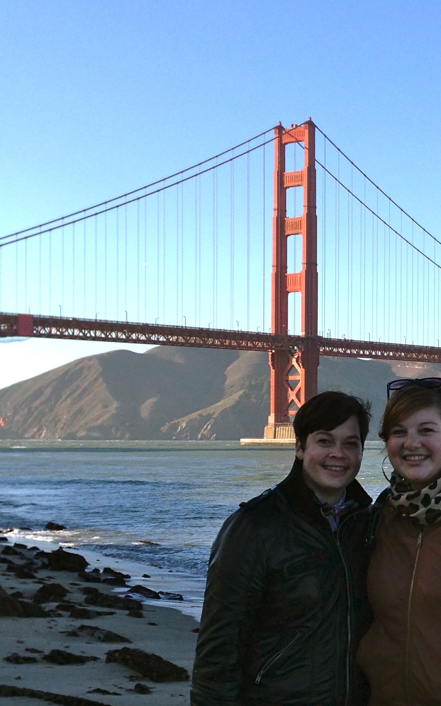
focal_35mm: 67
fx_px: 1288
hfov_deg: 18.5
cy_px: 435
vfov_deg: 30.5
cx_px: 515
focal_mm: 4.12
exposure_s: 1/664
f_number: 2.4
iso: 50
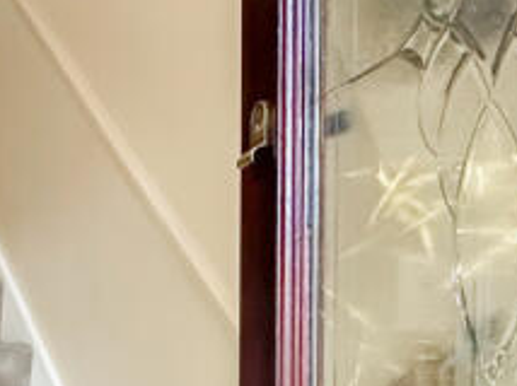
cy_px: 379
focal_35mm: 67
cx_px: -201
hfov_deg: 24.3
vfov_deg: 21.2
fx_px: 1000
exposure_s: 1/90
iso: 320
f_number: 2.2
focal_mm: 2.22
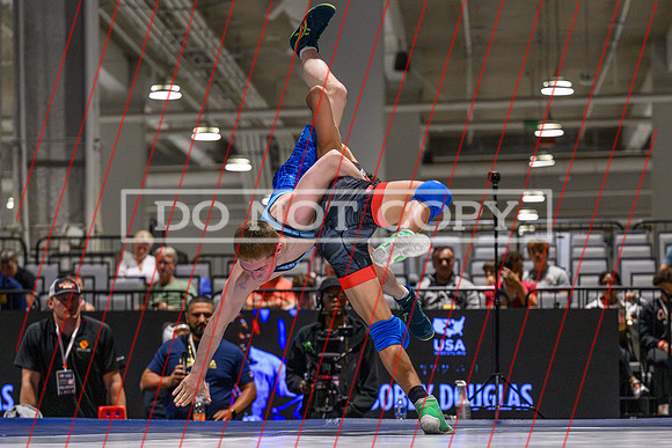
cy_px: 336
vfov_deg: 10.2
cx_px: 325
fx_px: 2510
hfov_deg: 15.2
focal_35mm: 134
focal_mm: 86
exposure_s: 1/800
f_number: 2.8
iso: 7200
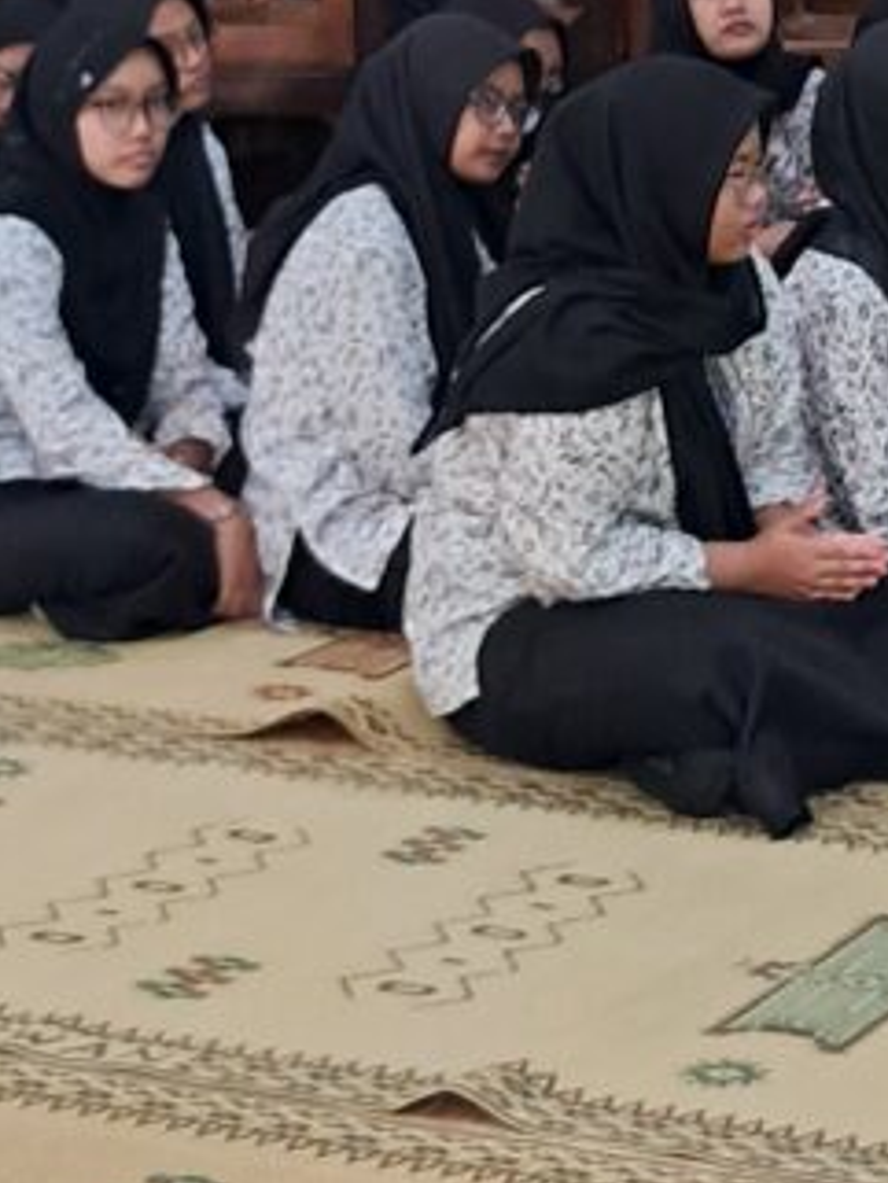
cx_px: 814
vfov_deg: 15.1
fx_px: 4409
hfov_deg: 11.4
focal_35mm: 129
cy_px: 48
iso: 500
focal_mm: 4
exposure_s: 1/50
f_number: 1.8
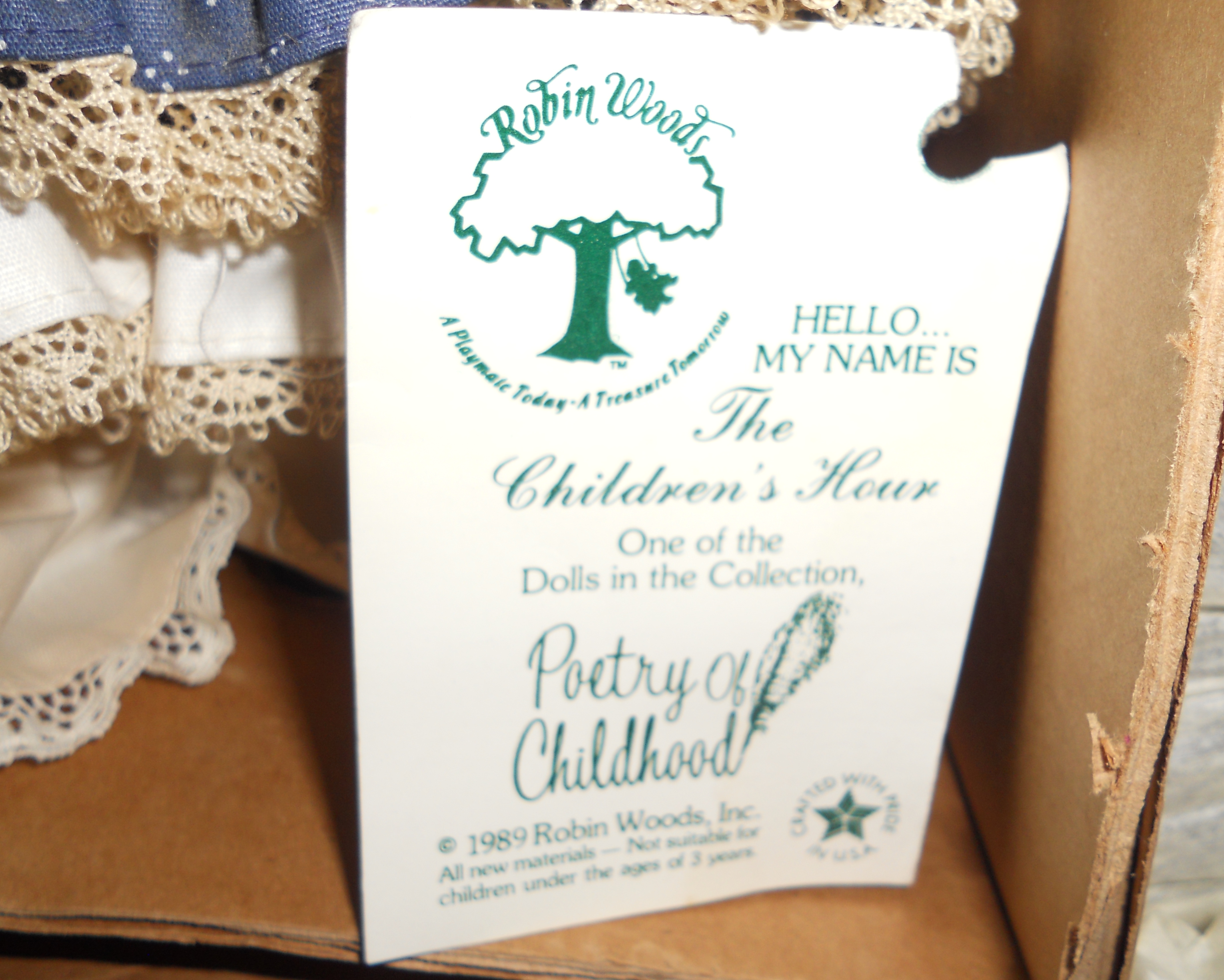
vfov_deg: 43.4
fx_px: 1232
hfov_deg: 52.8
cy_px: 494
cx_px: 638
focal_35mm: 34
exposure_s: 1/25
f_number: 8.8
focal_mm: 5.8
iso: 80
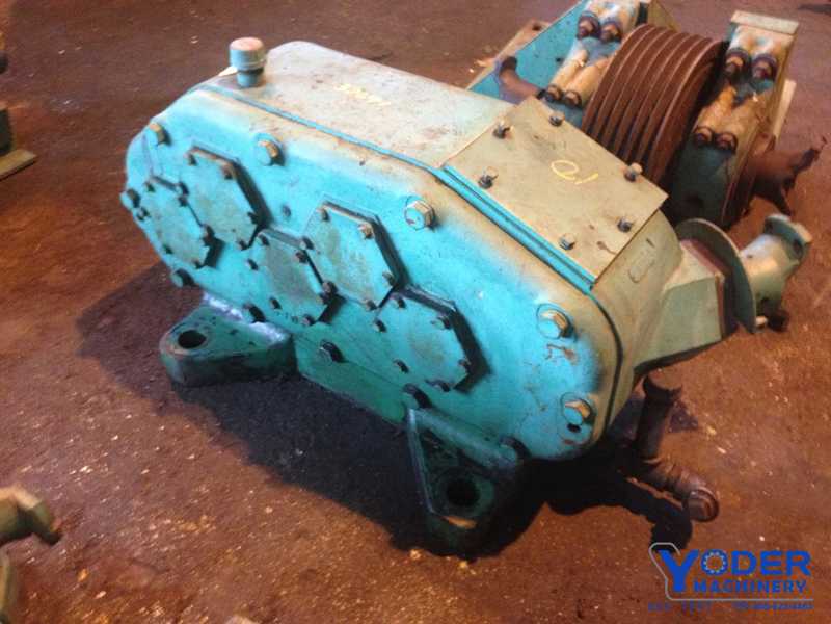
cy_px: 312
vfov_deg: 40.7
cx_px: 416
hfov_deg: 52.6
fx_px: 840
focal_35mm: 35
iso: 400
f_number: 2.4
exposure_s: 1/15
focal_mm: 4.28
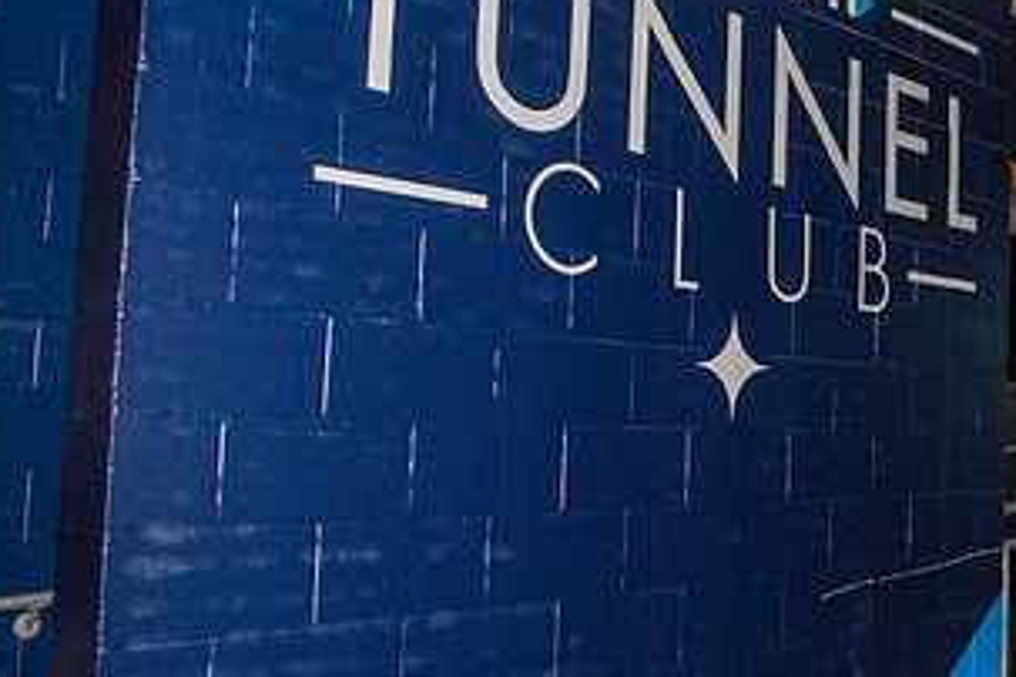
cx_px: 872
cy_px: 307
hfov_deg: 40.2
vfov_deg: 29.2
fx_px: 1298
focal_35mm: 46
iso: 1600
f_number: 2.8
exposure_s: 1/1250
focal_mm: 24
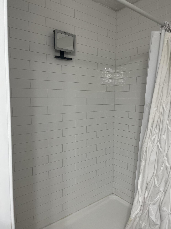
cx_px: 86
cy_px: 114
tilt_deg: -5.2
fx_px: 171
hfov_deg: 53.1
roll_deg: -1.0
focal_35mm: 26
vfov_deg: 67.3
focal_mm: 5.1
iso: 80
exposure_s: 1/60
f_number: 1.6
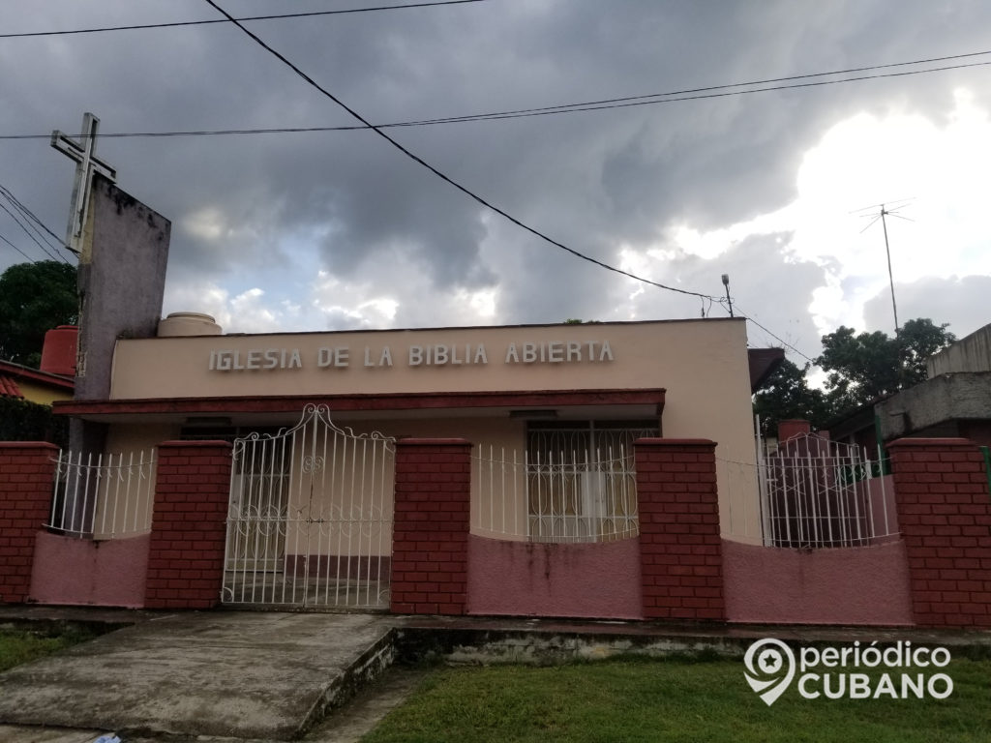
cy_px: 372
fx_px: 744
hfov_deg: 67.3
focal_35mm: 26
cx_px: 496
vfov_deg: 53.1
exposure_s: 1/2792
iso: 50
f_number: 1.7
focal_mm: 4.25
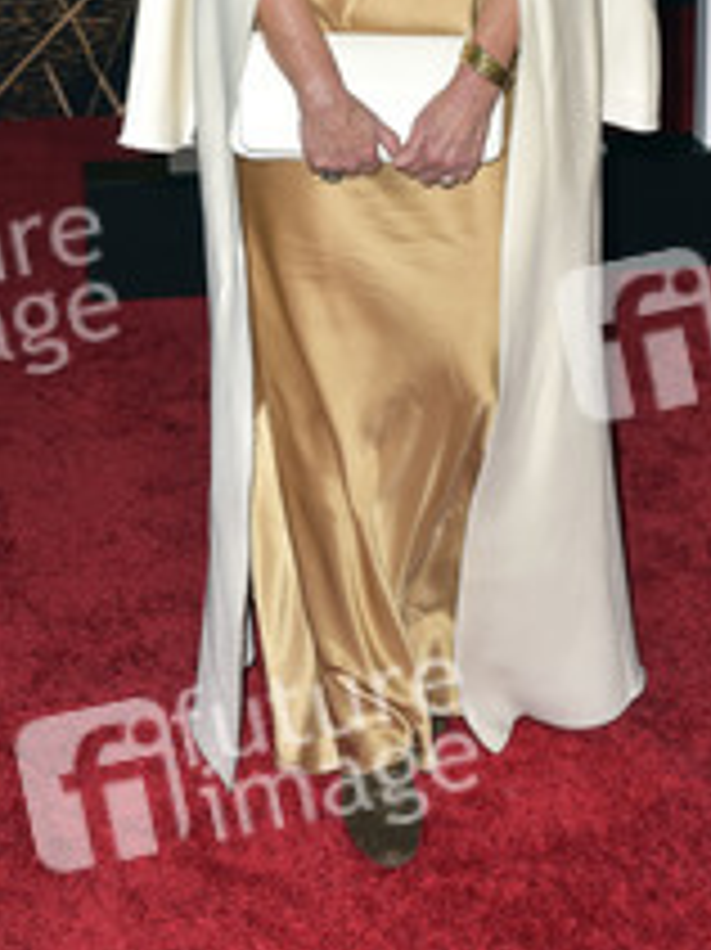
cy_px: 90
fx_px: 2248
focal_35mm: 82
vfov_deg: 23.2
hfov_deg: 18.0
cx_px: 380
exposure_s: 1/250
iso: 640
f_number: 6.3
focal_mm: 45
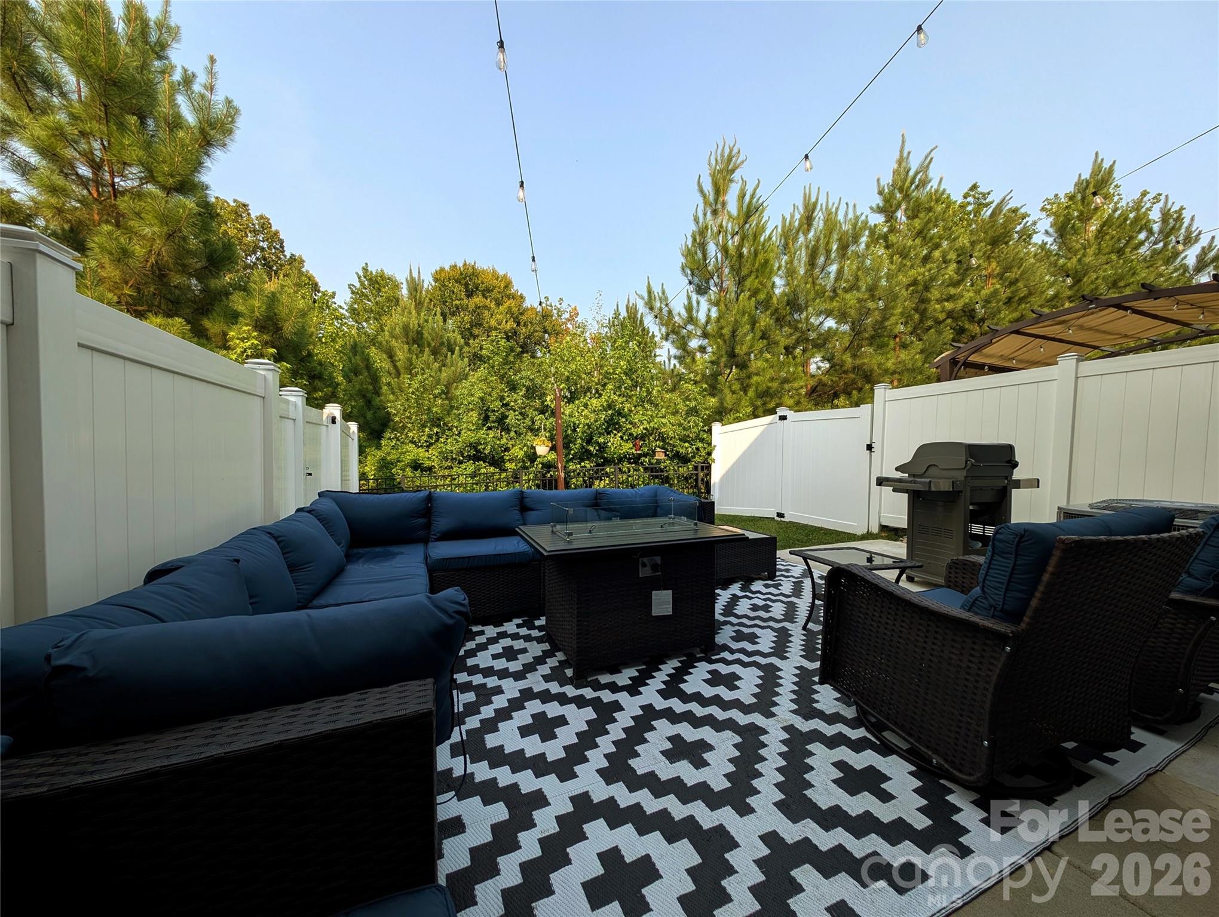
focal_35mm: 12
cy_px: 458
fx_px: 423
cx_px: 610
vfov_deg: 94.6
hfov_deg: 110.5
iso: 41
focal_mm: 2.23
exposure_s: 1/847
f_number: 1.95
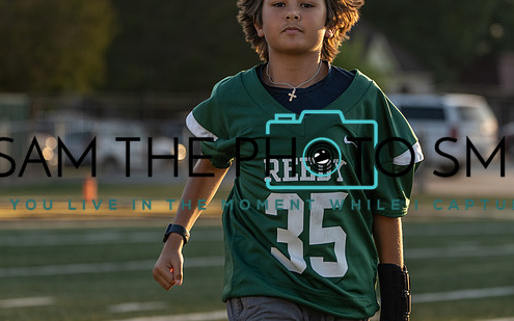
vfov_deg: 5.3
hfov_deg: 8.5
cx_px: 285
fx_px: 3445
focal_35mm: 246
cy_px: 160
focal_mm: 179
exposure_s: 1/500
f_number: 5.6
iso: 320
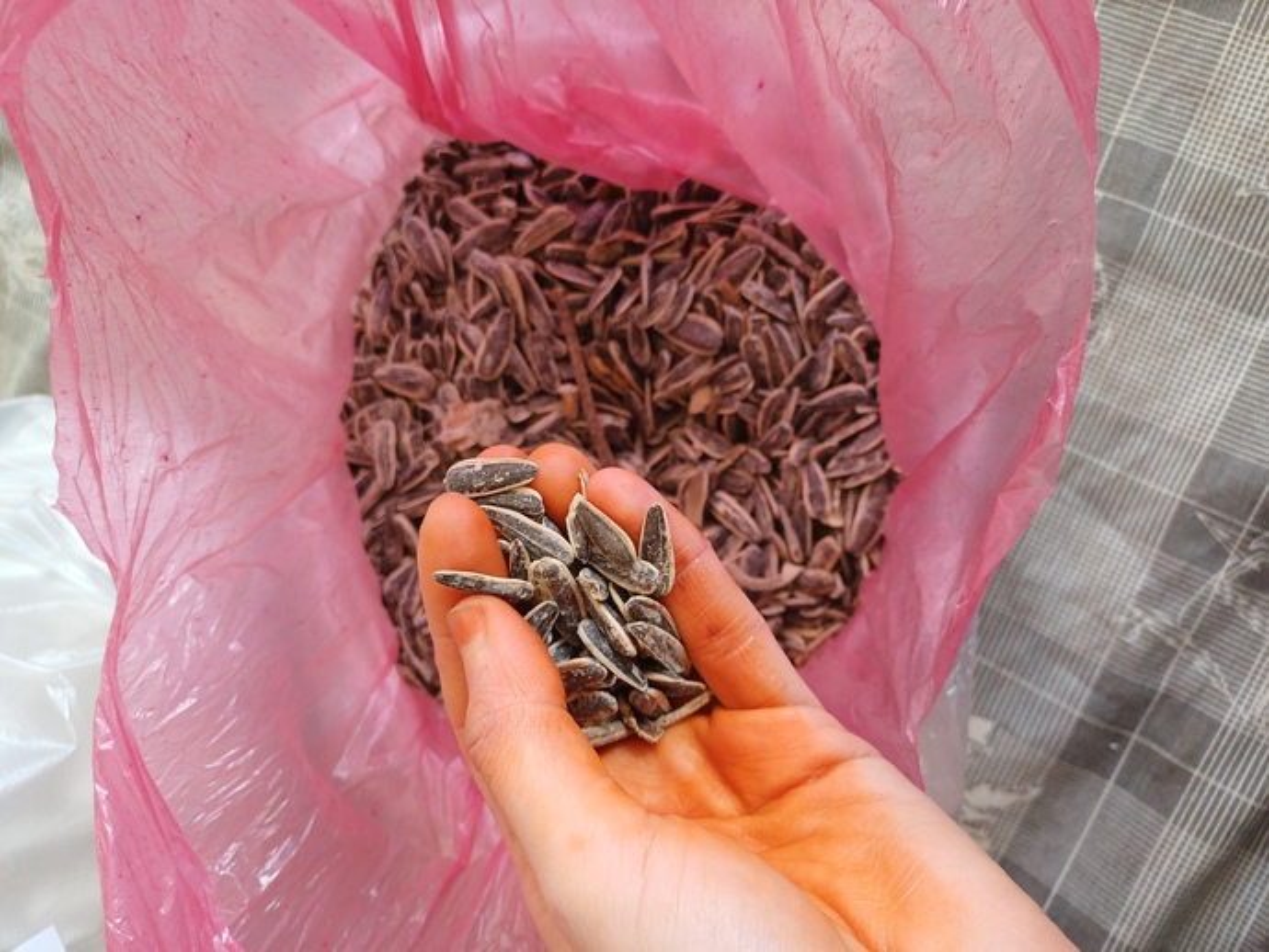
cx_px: 634
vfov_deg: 54.9
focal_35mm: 25
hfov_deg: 69.4
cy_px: 476
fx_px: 917
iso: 160
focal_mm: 4.65
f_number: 1.8
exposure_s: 1/50
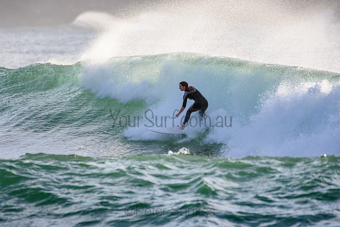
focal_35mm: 750
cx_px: 170
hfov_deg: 2.7
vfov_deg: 1.8
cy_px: 114
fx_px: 7085
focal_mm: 500
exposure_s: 1/2000
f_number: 5.6
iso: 450
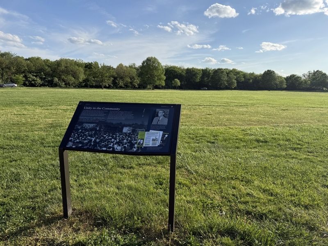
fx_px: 227
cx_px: 164
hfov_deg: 71.6
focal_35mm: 24
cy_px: 123
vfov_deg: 56.8
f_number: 1.78
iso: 80
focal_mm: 6.76
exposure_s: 1/4405
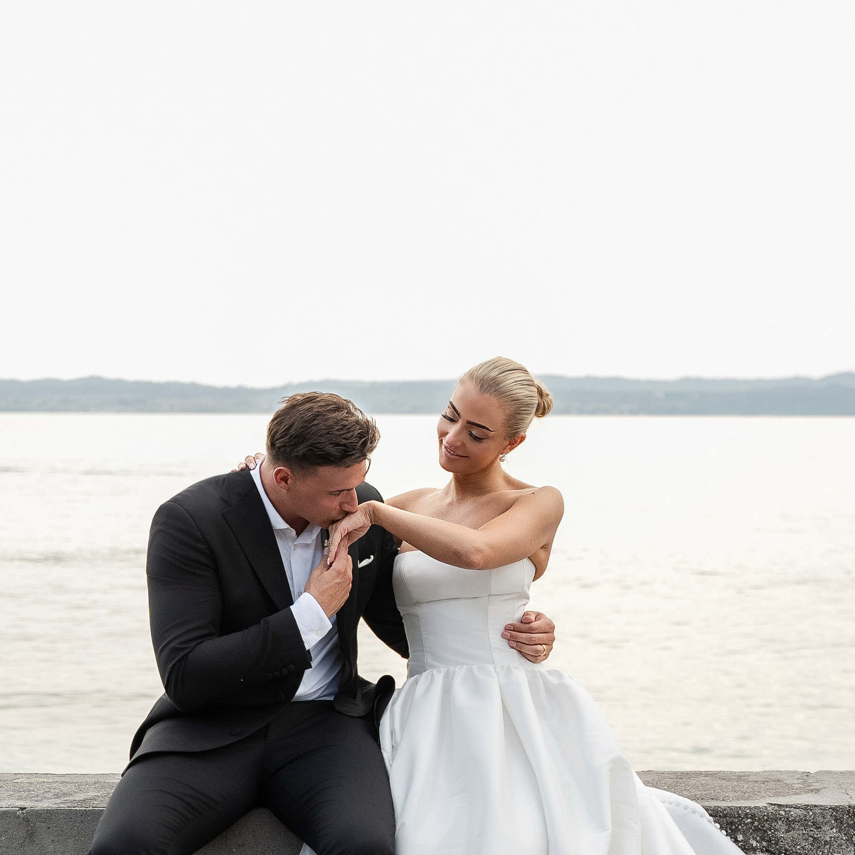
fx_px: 2152
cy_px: 550
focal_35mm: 77
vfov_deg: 22.4
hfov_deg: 22.5
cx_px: 477
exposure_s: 1/1250
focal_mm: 42
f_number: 3.2
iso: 1250
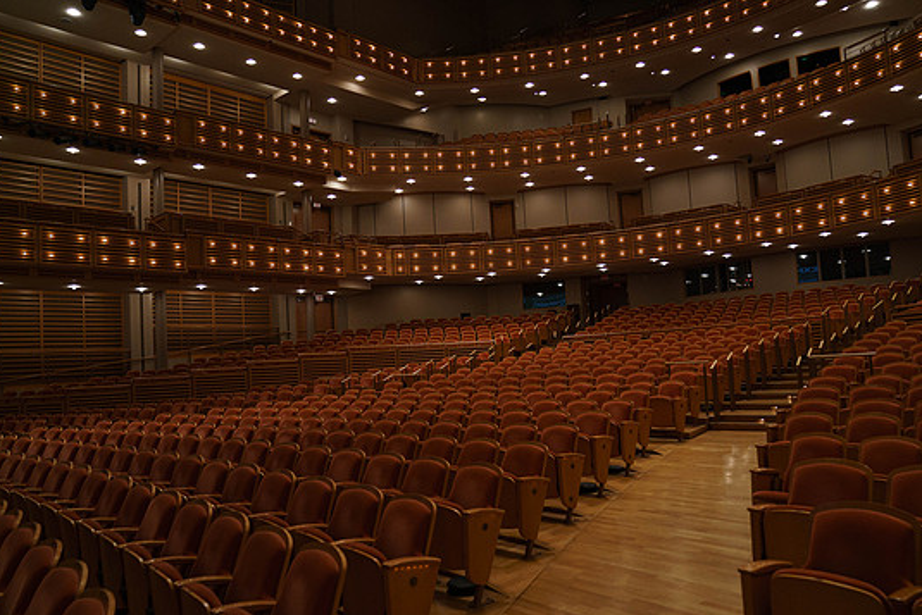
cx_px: 489
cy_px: 320
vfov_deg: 49.6
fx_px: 666
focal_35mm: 26
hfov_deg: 69.3
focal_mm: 24
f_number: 3.2
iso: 2500
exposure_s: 1/200
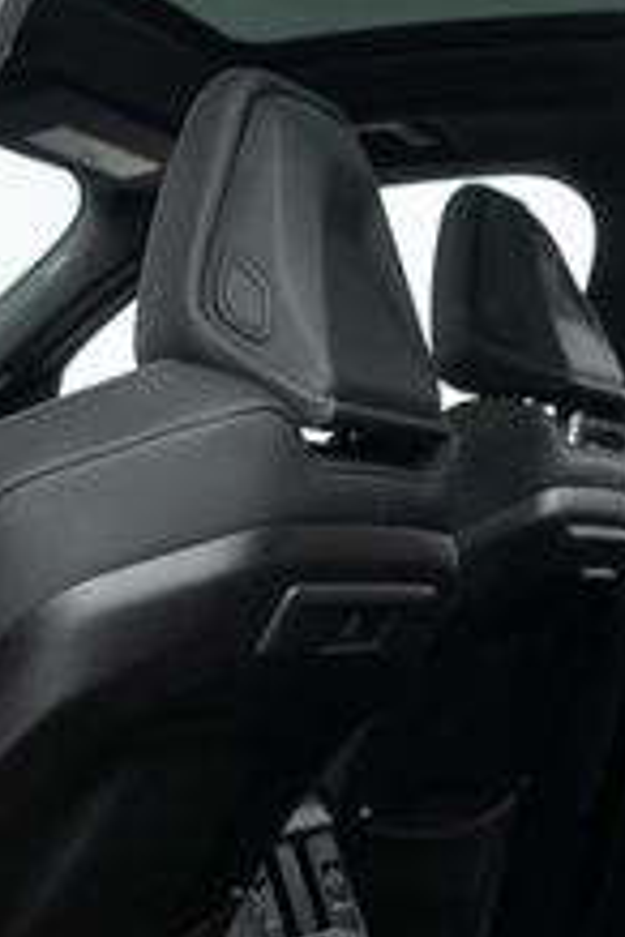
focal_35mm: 82
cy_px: 588
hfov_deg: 16.4
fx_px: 2135
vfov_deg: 24.7
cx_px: 578
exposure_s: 1/40
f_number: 3.2
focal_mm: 28
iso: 640
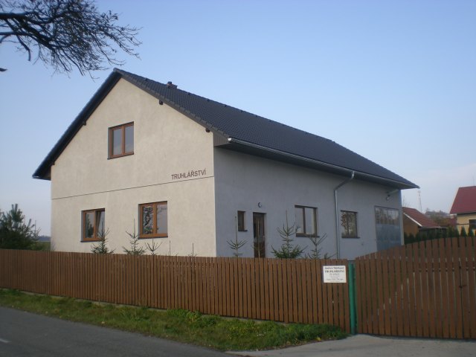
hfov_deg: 49.0
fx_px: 523
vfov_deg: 37.7
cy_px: 178
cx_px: 238
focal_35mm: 38
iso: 50
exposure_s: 1/158
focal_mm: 6.3
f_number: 4.6
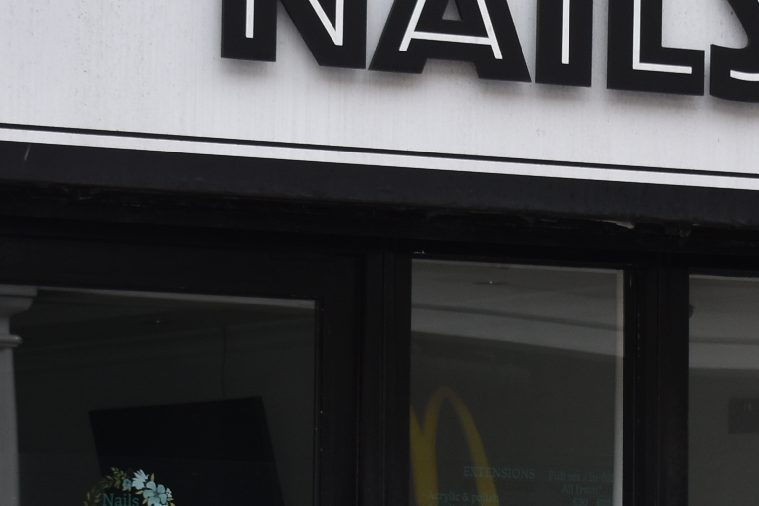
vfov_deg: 6.1
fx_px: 4700
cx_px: 554
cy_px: 565
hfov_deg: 9.2
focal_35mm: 223
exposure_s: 1/200
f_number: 4.8
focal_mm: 38
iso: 160
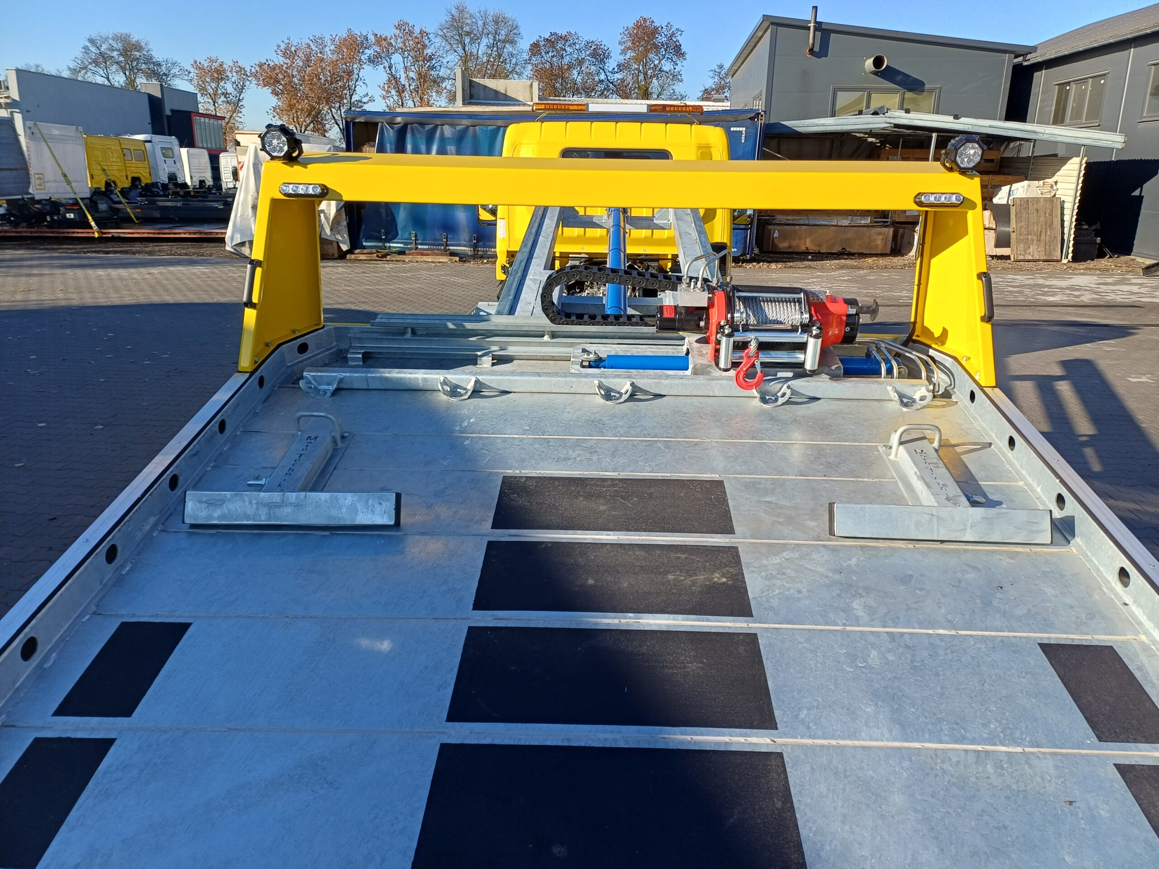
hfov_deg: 69.4
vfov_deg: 54.9
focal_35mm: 25
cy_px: 434
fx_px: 837
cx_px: 580
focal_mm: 4.65
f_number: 1.8
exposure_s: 1/721
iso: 50
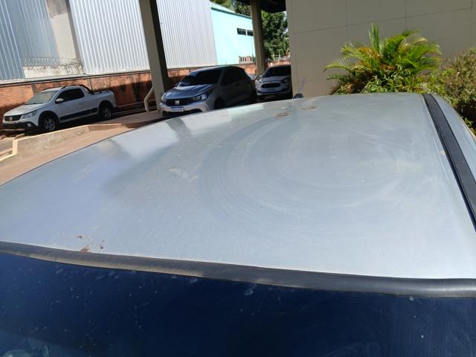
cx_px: 238
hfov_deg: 67.3
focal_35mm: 26
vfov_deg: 53.1
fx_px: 358
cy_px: 178
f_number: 1.8
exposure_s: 1/401
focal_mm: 3.98
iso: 20
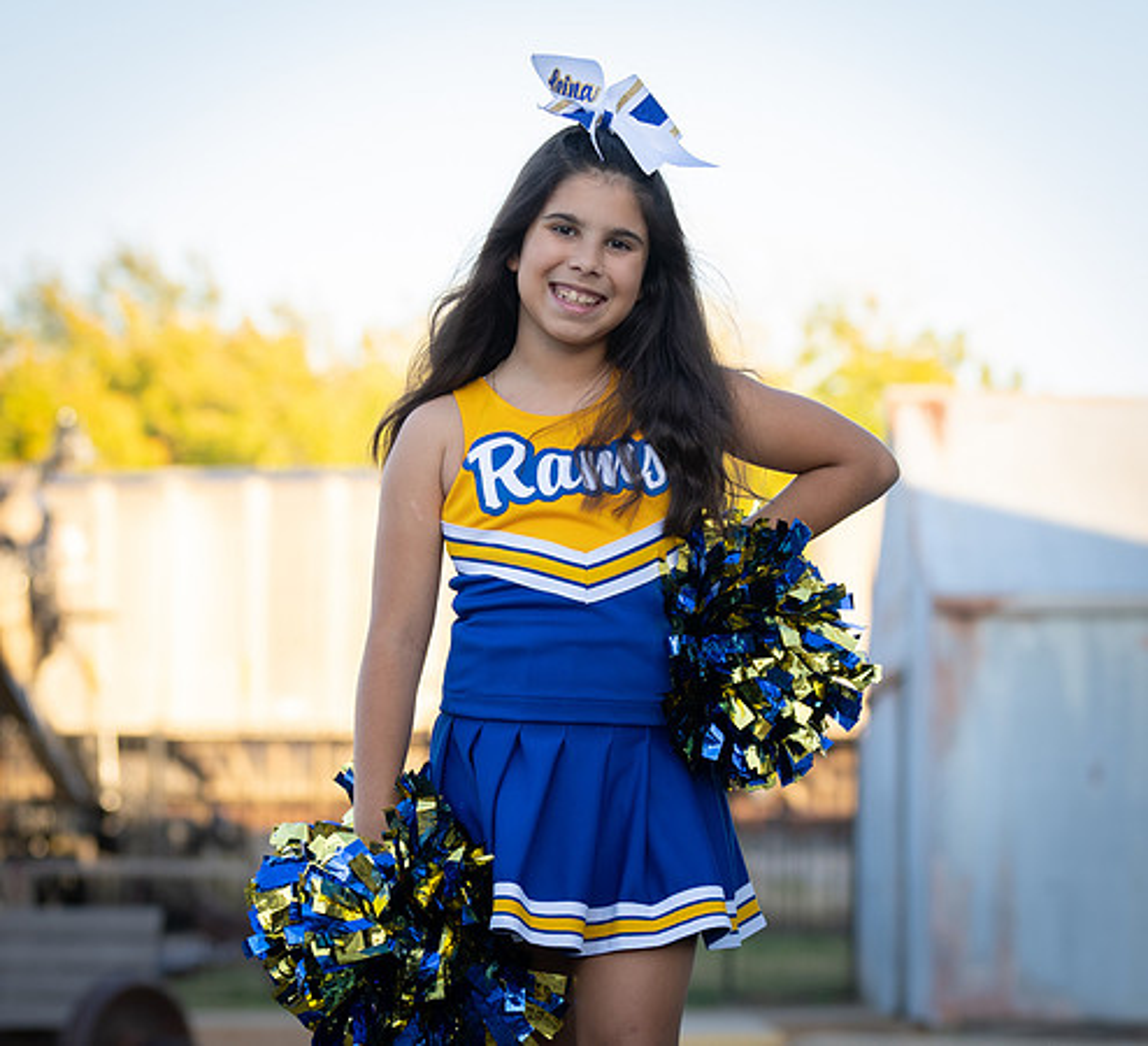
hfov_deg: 12.4
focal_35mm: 148
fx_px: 5296
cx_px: 586
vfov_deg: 11.2
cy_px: 814
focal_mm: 70
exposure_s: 1/320
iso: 125
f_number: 2.8
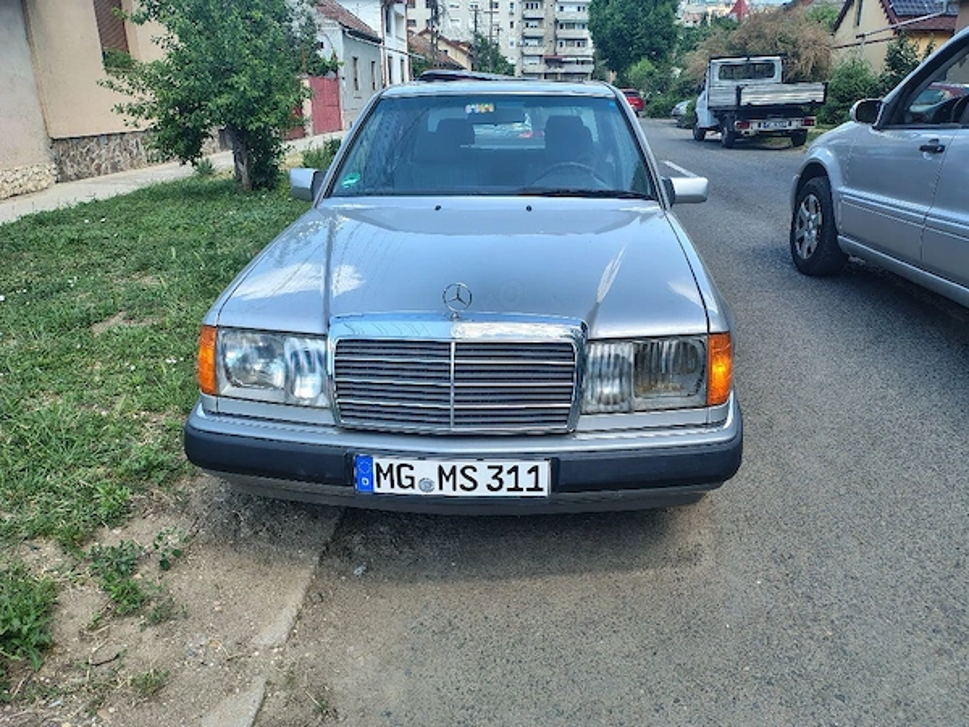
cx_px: 484
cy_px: 364
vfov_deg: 54.9
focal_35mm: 25
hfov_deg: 69.4
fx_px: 700
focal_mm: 4.71
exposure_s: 1/476
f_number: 1.7
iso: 174
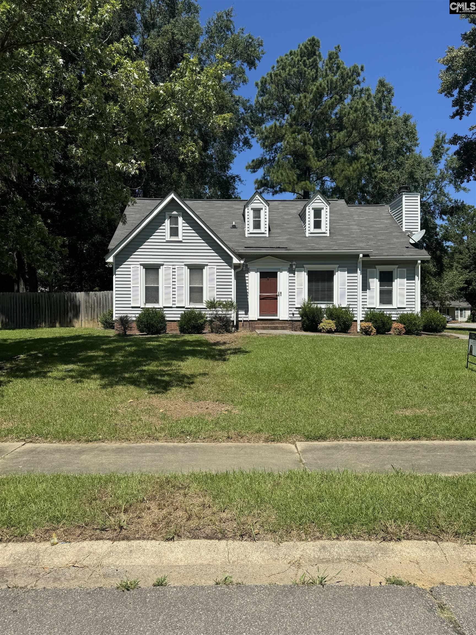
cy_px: 318
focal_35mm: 24
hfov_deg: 56.8
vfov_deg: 71.6
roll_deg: +1.0
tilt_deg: +1.1
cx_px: 238
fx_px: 440
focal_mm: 6.76
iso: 80
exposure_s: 1/4049
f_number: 1.78
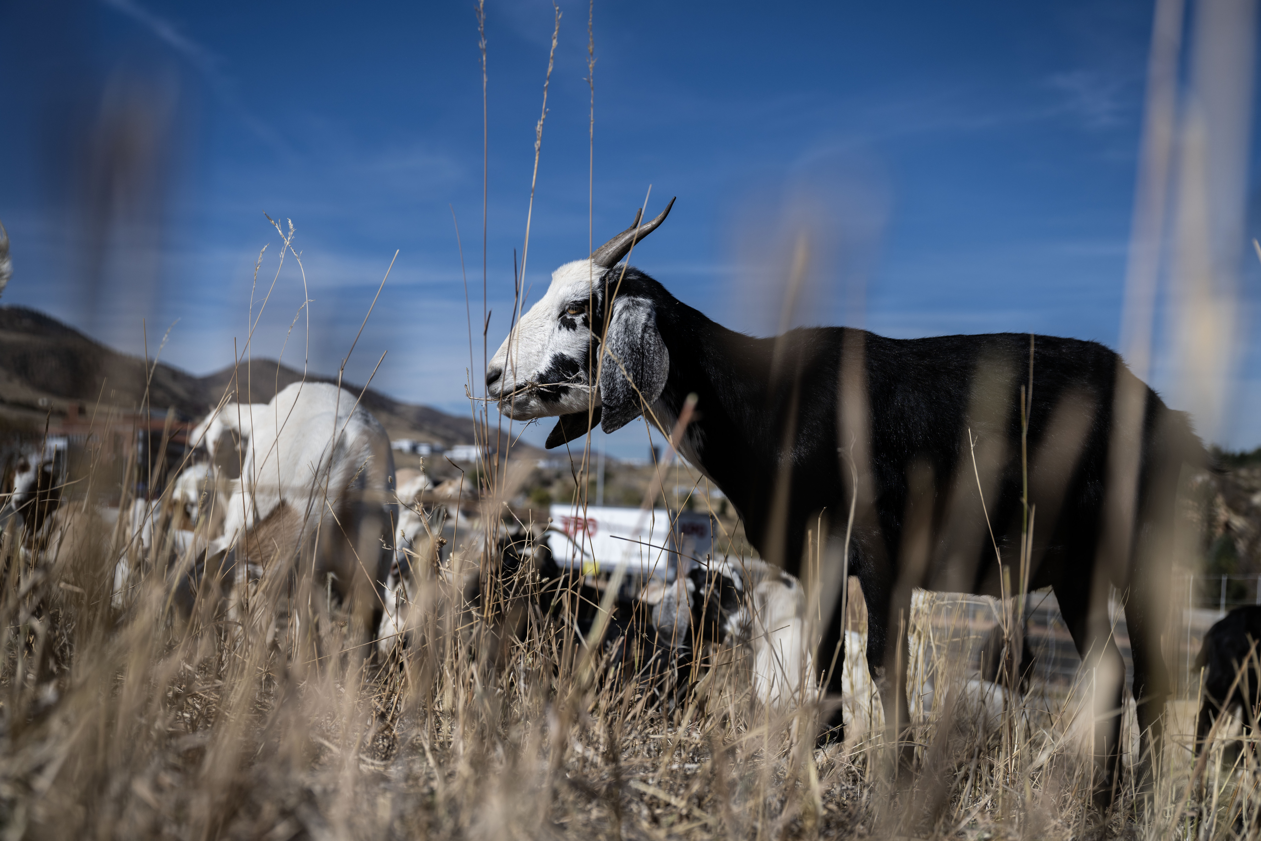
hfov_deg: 47.4
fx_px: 1436
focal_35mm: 41
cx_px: 630
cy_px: 420
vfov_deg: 32.6
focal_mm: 41
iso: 64
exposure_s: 1/2000
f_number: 4
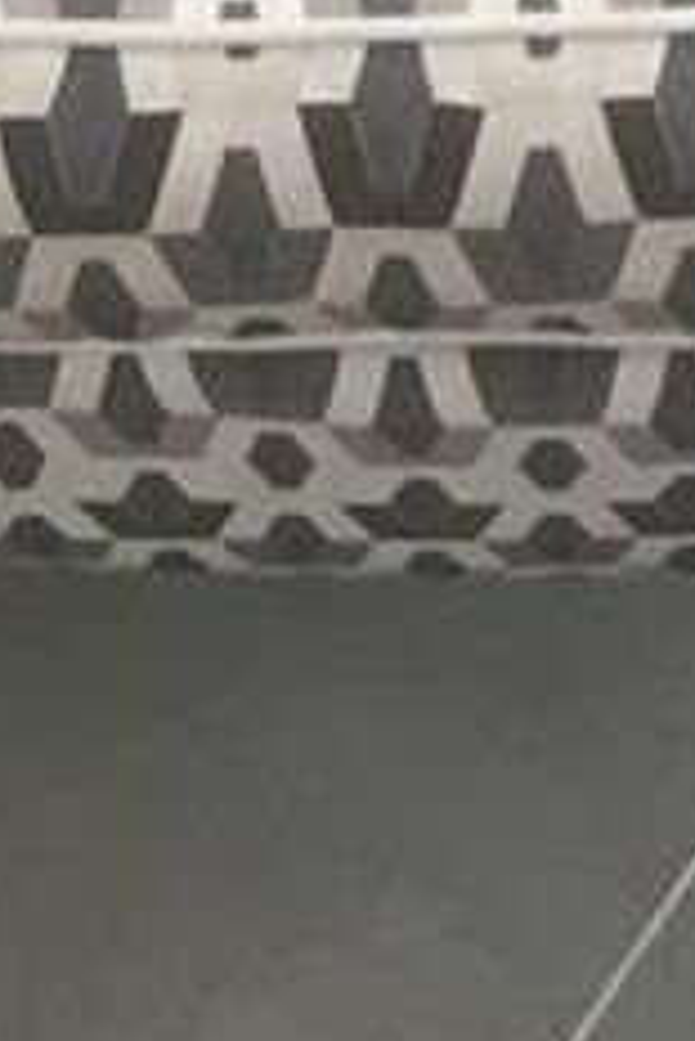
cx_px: 565
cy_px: -1627
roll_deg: +1.1
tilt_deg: -39.2
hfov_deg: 7.9
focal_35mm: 173
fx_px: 5002
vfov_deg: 10.1
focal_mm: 4.15
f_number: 2.2
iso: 40
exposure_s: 1/17
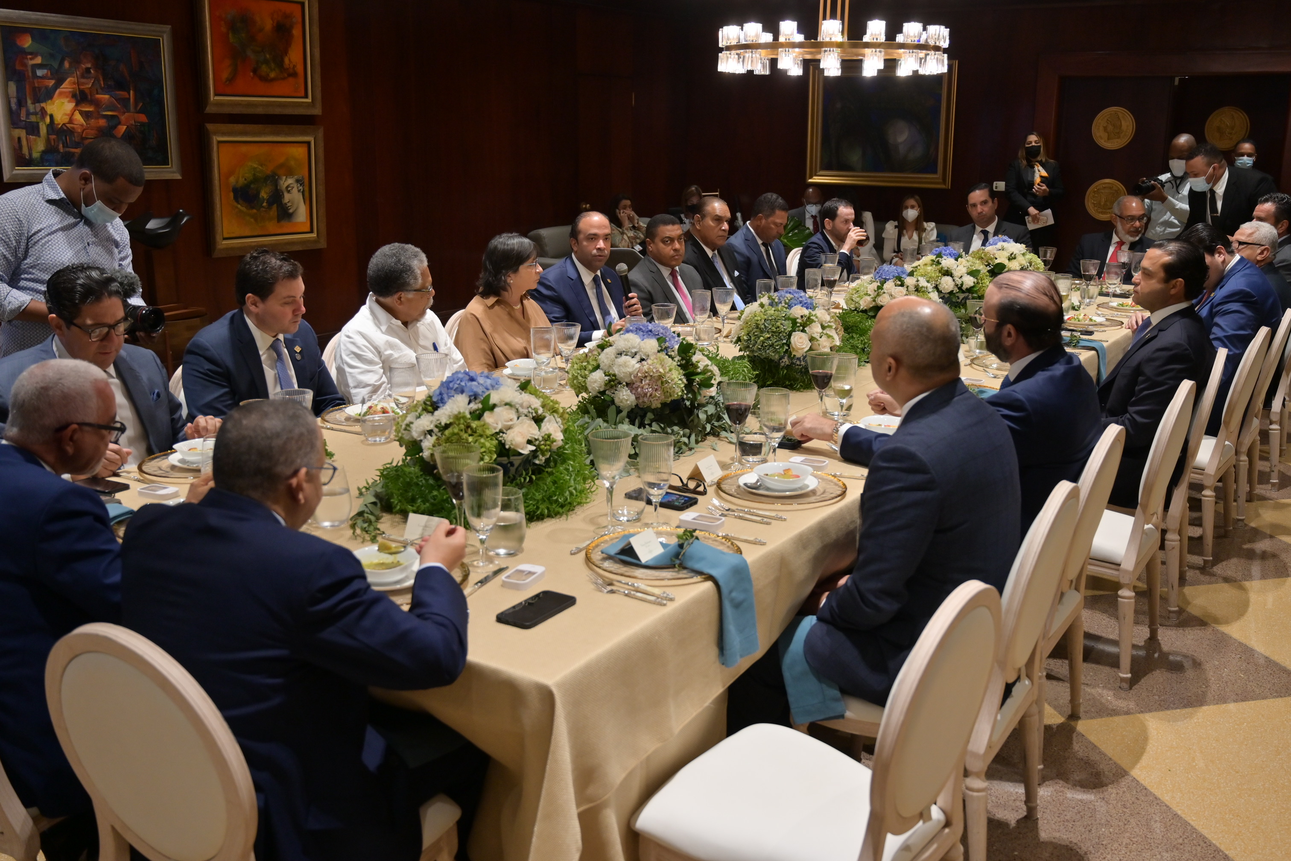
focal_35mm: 34
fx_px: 1201
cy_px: 430
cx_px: 646
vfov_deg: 39.4
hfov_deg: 56.5
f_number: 4
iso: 1250
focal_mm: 33.5
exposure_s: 1/125
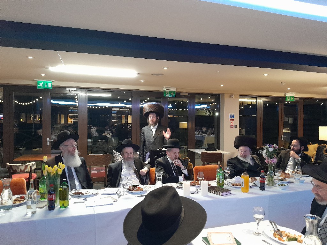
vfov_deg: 53.1
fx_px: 246
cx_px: 164
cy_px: 122
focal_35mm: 26
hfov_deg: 67.3
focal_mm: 3.98
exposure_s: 1/33
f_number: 1.8
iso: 500
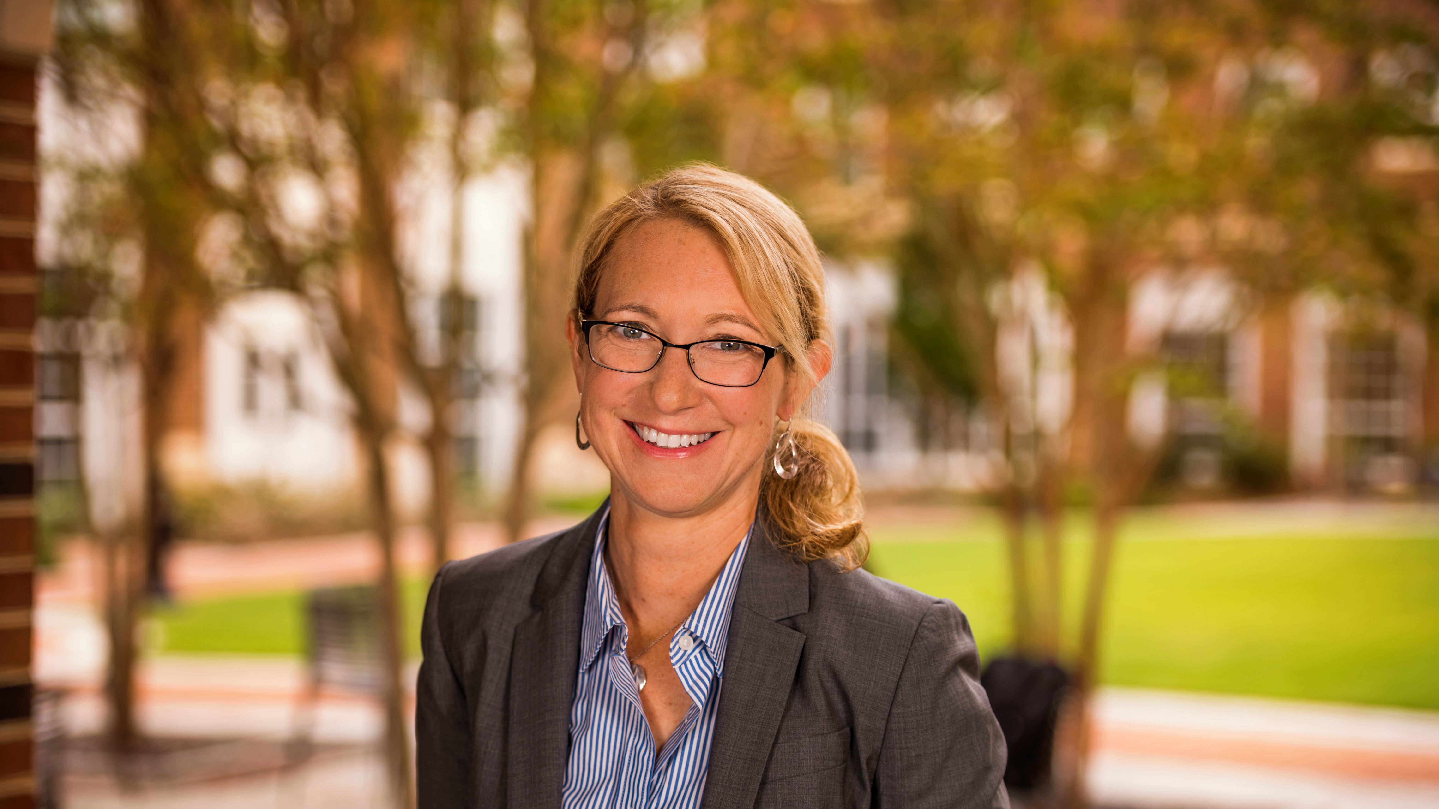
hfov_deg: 24.7
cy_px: 476
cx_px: 720
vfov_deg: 14.1
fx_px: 3281
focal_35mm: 86
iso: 50
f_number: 2.8
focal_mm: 82
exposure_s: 1/200
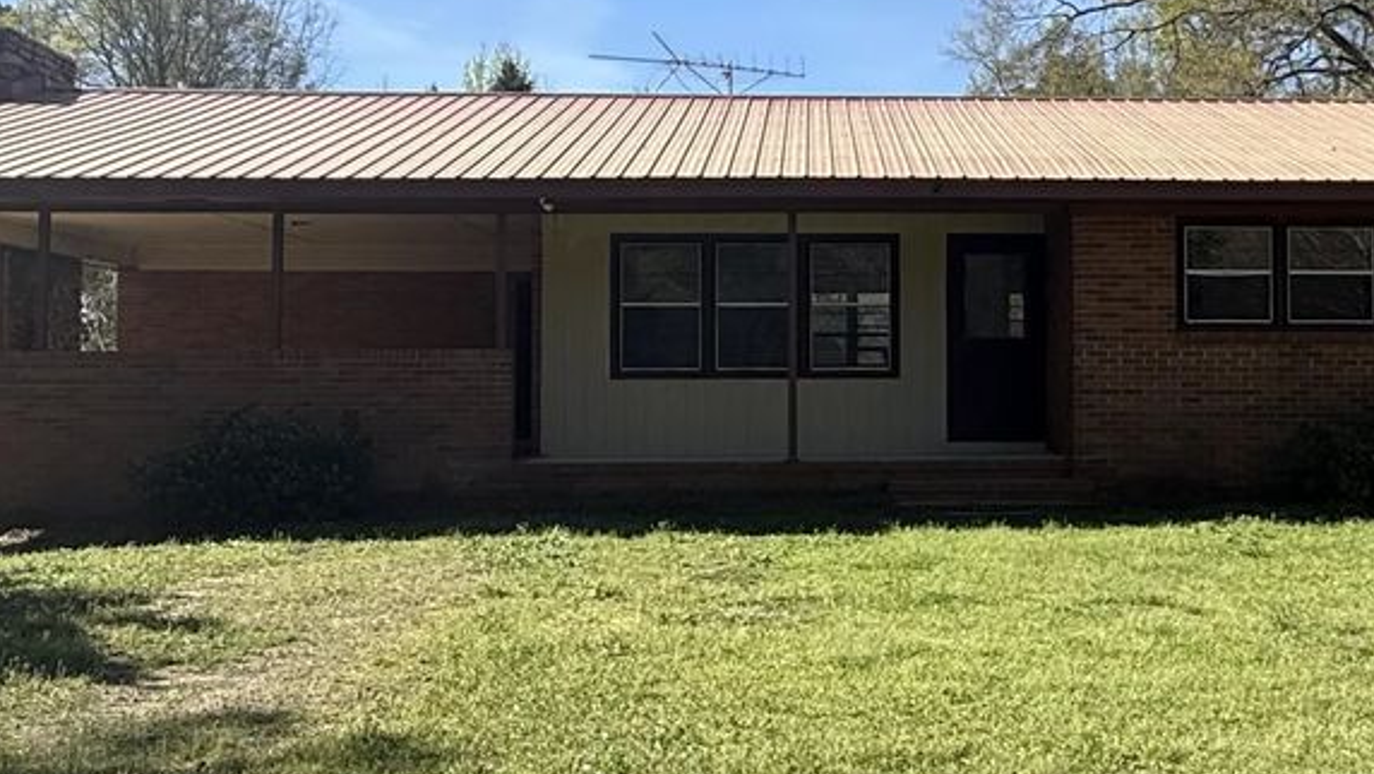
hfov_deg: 51.0
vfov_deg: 30.4
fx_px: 1421
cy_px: 349
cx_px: 877
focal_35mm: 39
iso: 50
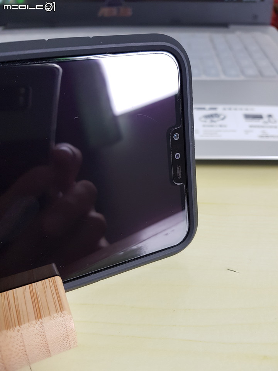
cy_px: 186
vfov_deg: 67.3
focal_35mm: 26
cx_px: 139
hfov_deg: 53.1
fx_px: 278
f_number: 1.7
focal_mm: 4.2
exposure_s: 1/50
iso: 160
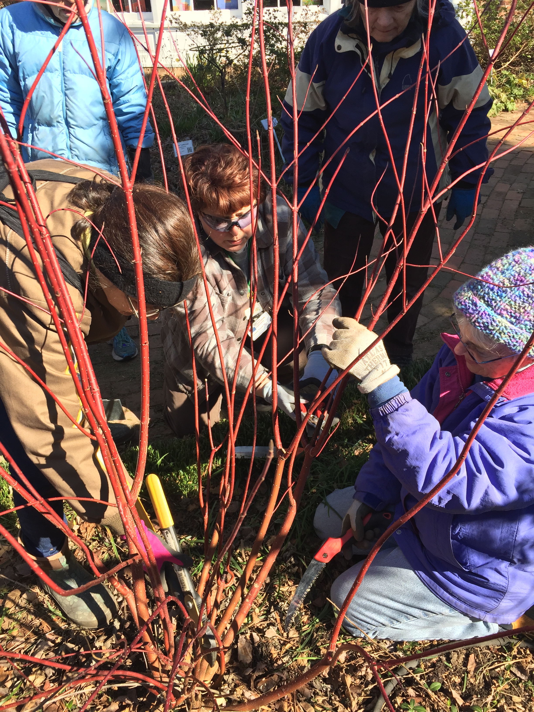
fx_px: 596
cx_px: 267
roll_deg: +2.9
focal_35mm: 29
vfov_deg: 61.7
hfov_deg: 48.2
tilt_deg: -32.3
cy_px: 356
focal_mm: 4.15
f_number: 2.2
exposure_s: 1/638
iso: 32
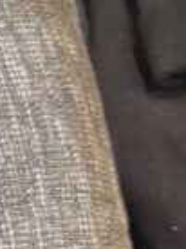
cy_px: 657
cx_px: -475
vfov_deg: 9.9
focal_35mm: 167
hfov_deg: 7.3
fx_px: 1200
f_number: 1.8
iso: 500
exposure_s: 1/25
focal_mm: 5.4
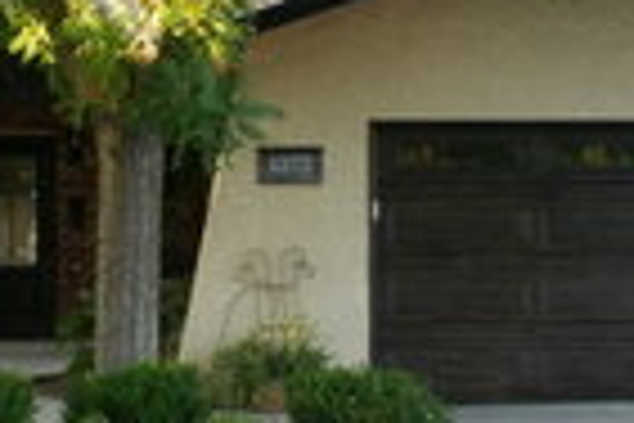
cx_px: 139
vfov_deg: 11.4
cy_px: 218
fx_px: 2113
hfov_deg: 16.9
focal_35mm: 120
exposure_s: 1/50
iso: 200
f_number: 5.6
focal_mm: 22
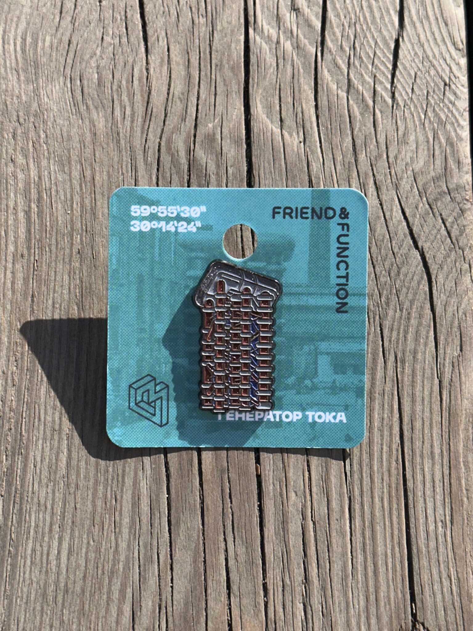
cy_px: 316
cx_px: 236
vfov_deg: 39.7
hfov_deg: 30.3
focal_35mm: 48
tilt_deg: -73.2
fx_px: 875
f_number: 1.78
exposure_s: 1/9804
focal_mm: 6.86
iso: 40
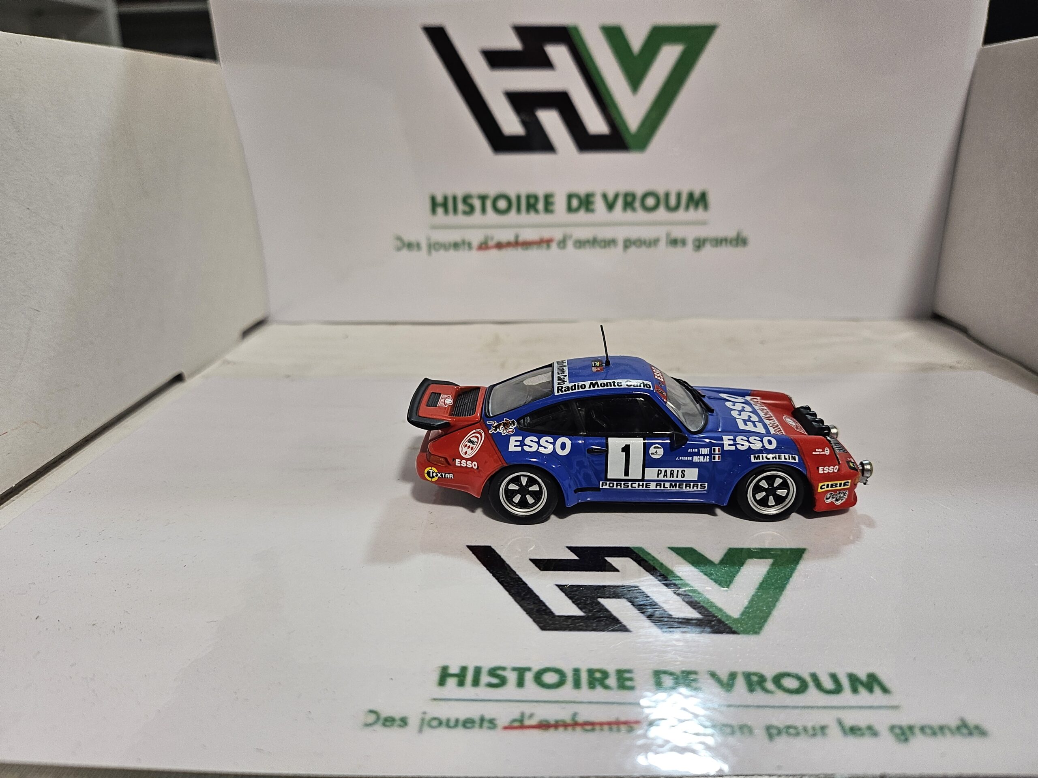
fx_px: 720
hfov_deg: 71.6
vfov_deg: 56.8
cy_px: 389
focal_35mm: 24
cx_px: 519
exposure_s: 1/100
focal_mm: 5
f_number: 1.8
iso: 100
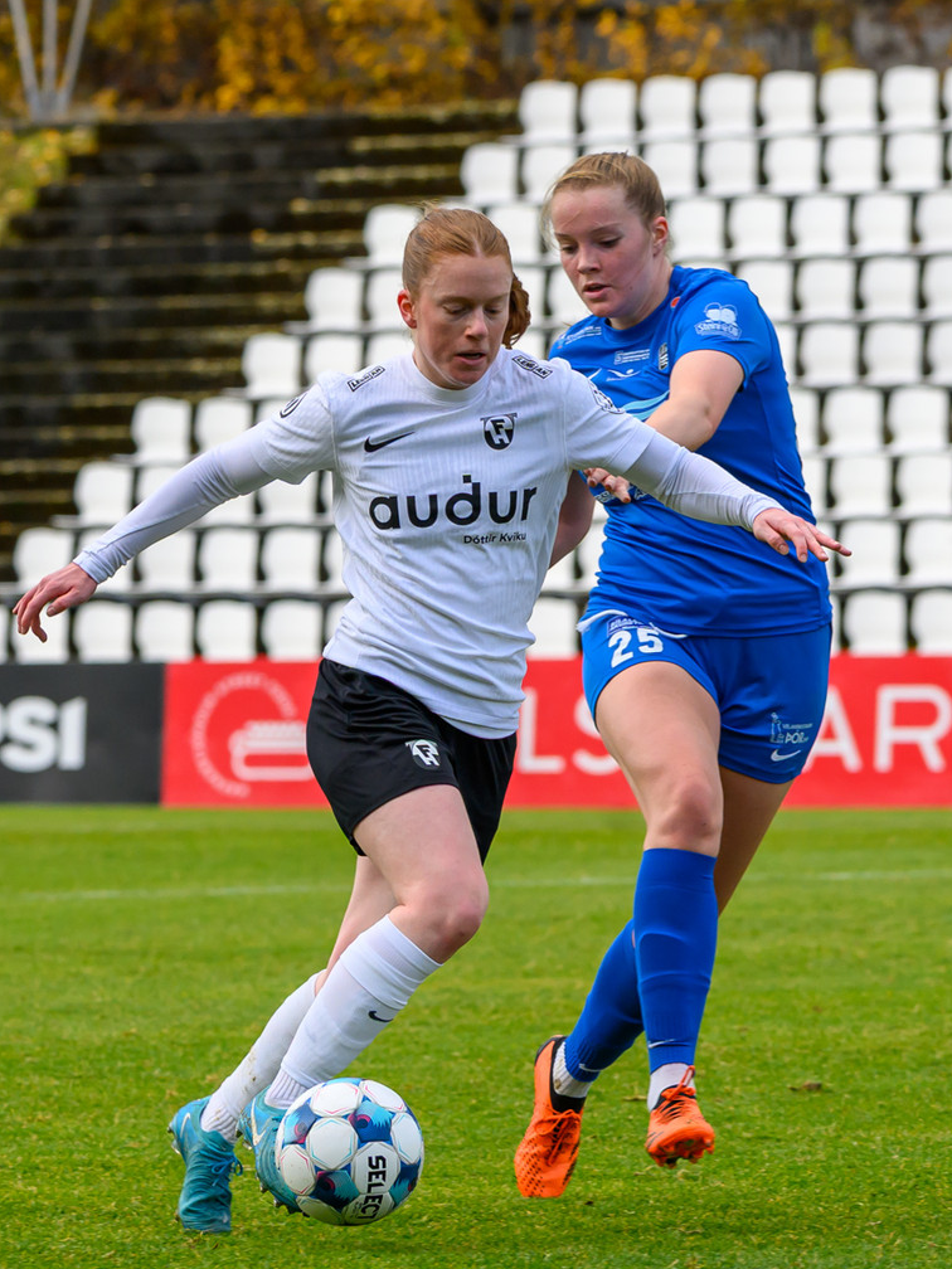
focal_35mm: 368
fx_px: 13494
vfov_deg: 5.4
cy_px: 715
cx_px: 417
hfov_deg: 4.0
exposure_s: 1/1000
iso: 500
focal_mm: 180
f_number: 6.3
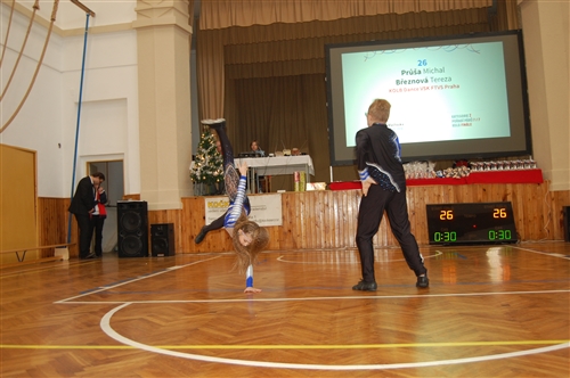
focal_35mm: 33
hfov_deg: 57.3
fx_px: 522
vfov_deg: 39.9
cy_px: 189
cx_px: 285
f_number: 3.8
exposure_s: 1/60
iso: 400
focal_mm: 22
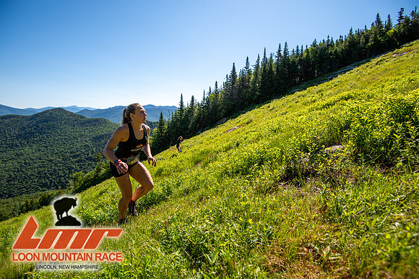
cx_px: 210
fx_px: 186
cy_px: 140
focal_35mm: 16
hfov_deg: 96.8
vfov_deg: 73.7
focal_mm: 16
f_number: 5
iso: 100
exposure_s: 1/500
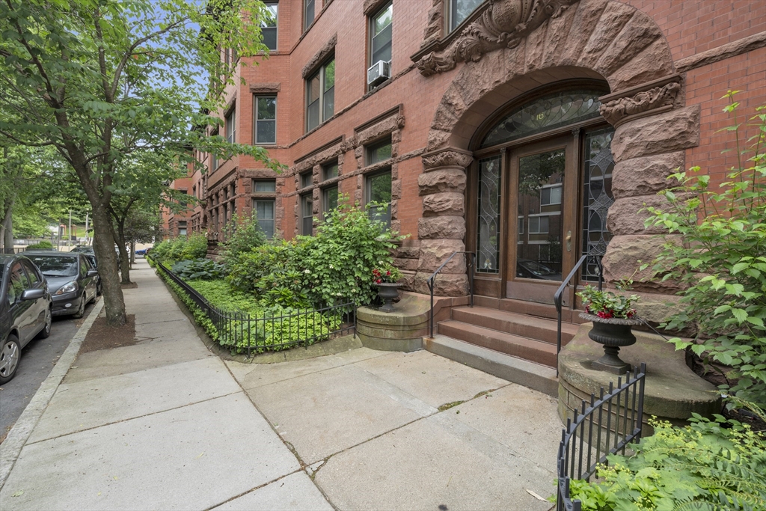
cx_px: 383
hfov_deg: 96.7
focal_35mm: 16
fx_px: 340
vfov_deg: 73.8
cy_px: 256
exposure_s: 1/25
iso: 320
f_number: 11
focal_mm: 16
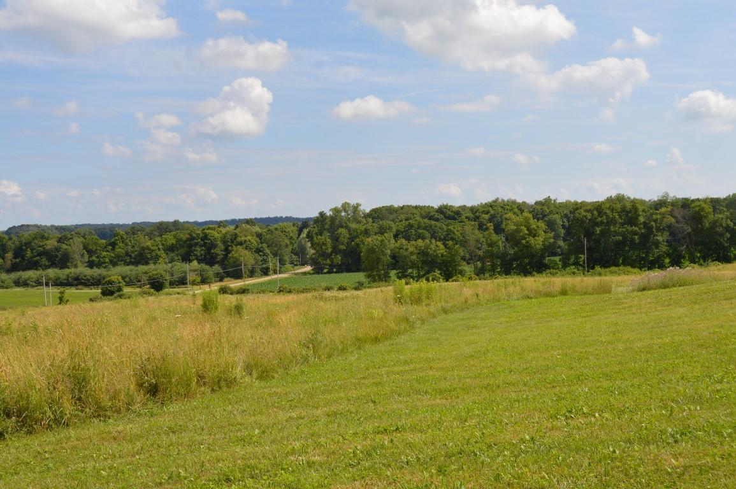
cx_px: 368
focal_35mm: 39
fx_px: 797
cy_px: 244
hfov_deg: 49.6
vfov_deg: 34.1
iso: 100
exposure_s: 1/250
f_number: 8
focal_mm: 26
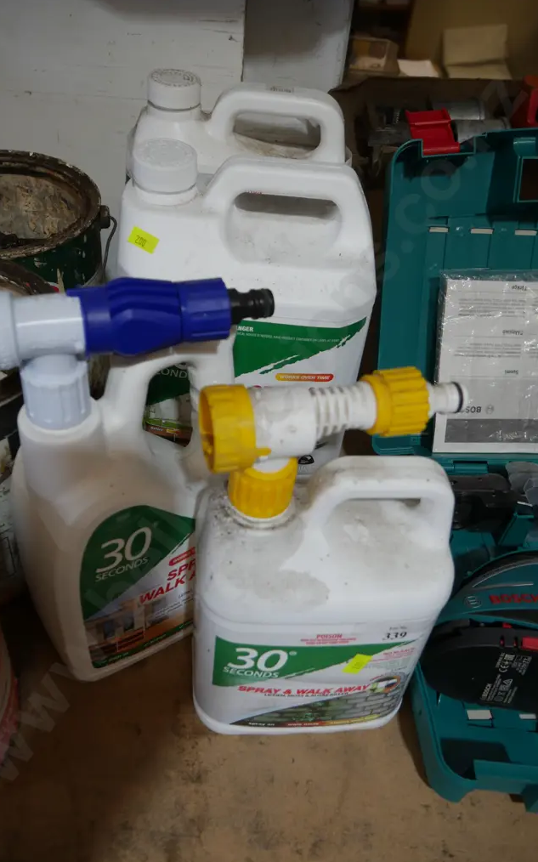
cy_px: 431
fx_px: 704
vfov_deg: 62.9
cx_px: 251
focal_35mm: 30
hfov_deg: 41.8
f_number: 3.5
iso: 200
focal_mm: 14
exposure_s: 1/80
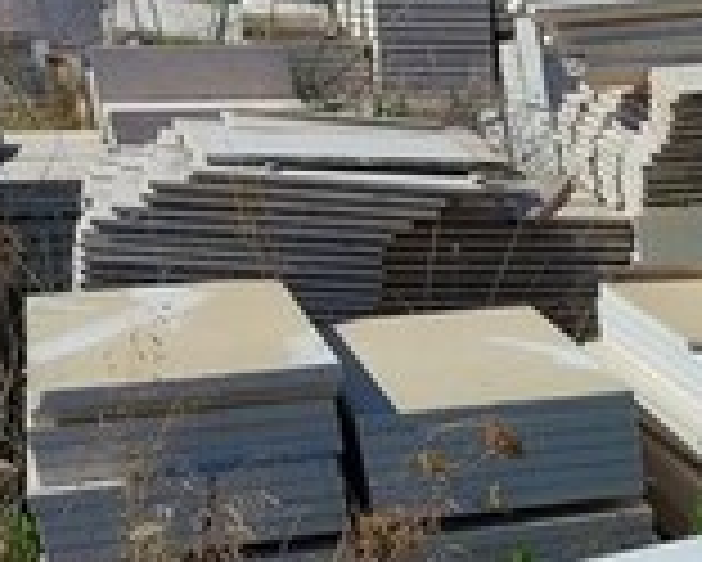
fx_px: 1871
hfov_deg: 19.1
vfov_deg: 16.2
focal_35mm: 90
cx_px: 1004
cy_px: 733
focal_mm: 5.23
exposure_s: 1/2807
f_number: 1.8
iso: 32
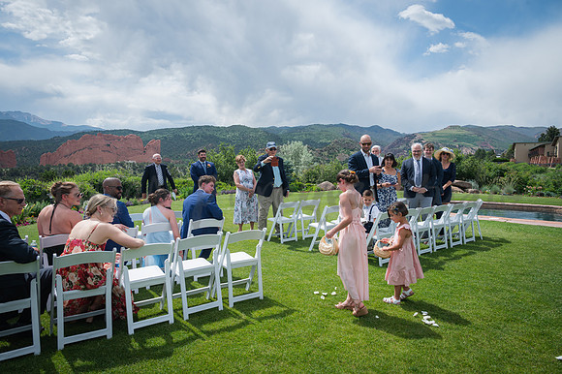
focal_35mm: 24
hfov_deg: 73.1
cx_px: 281
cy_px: 187
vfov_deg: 52.5
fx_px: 379
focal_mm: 24
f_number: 8
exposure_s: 1/320
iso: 125
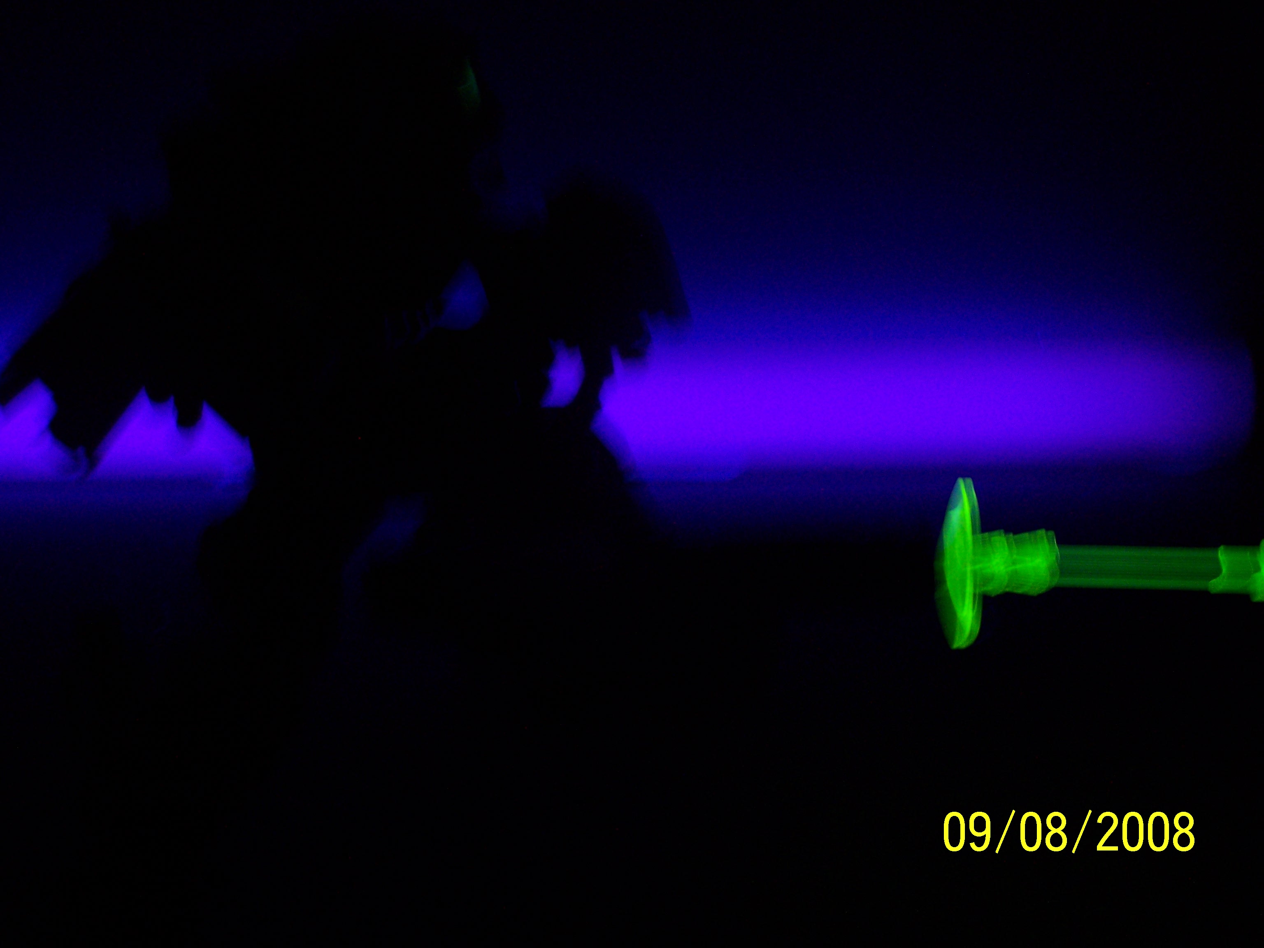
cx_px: 632
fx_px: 2045
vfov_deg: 26.1
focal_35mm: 56
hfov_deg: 34.3
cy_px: 474
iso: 160
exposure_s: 1/8
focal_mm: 9.3
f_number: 3.1
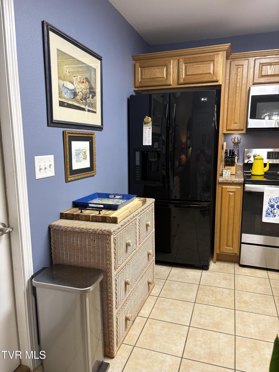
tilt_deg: -8.8
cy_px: 186
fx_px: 279
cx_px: 140
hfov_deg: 53.1
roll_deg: +0.6
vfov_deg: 67.3
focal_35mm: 26
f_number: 1.6
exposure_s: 1/60
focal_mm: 5.96
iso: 160
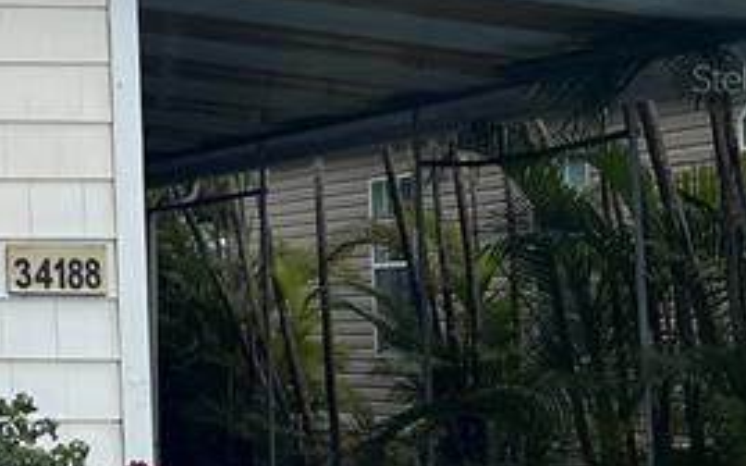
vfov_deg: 12.4
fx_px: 2134
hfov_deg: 16.8
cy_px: 78
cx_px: -560
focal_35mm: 105
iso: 50
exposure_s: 1/1372
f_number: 1.6
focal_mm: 5.1
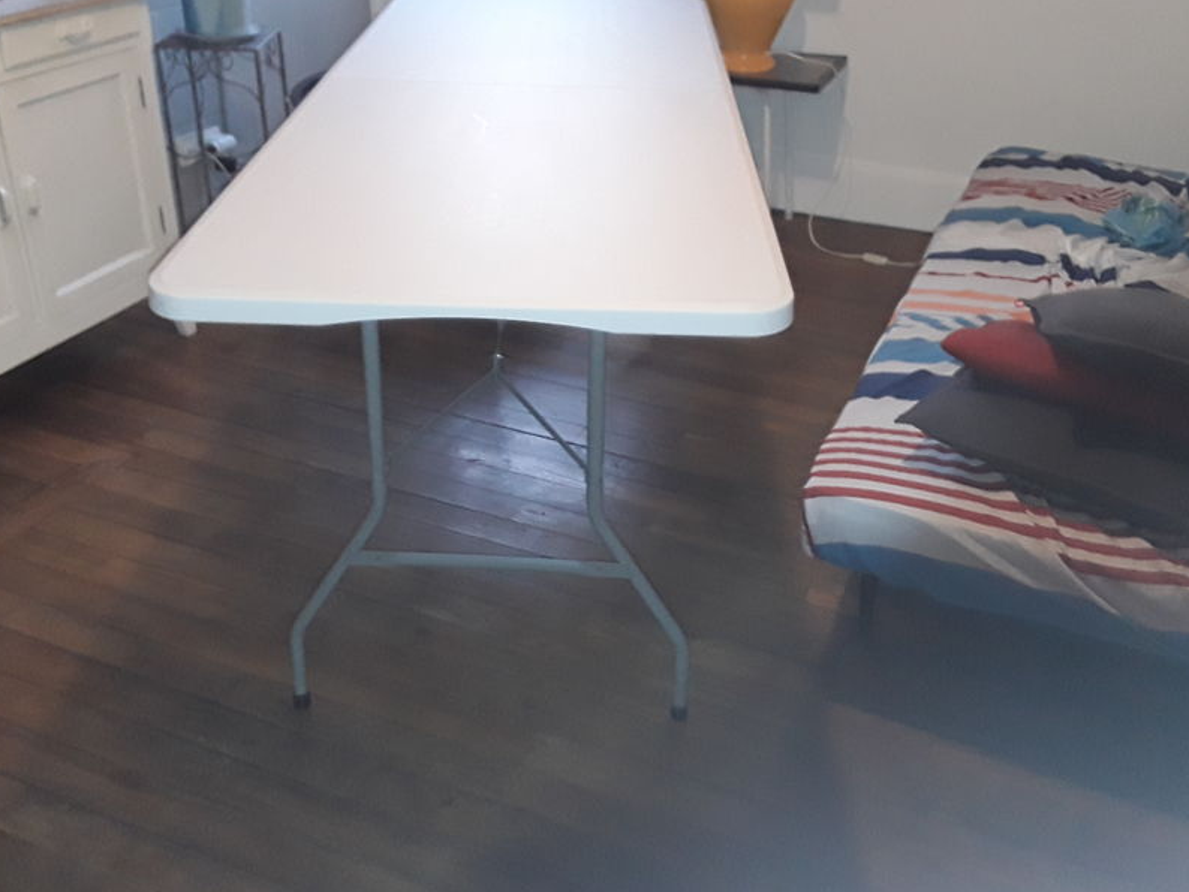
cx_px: 563
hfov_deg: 53.9
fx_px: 1168
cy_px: 391
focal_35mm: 34
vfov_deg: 41.7
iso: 200
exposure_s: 1/20
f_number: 1.9
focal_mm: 2.91
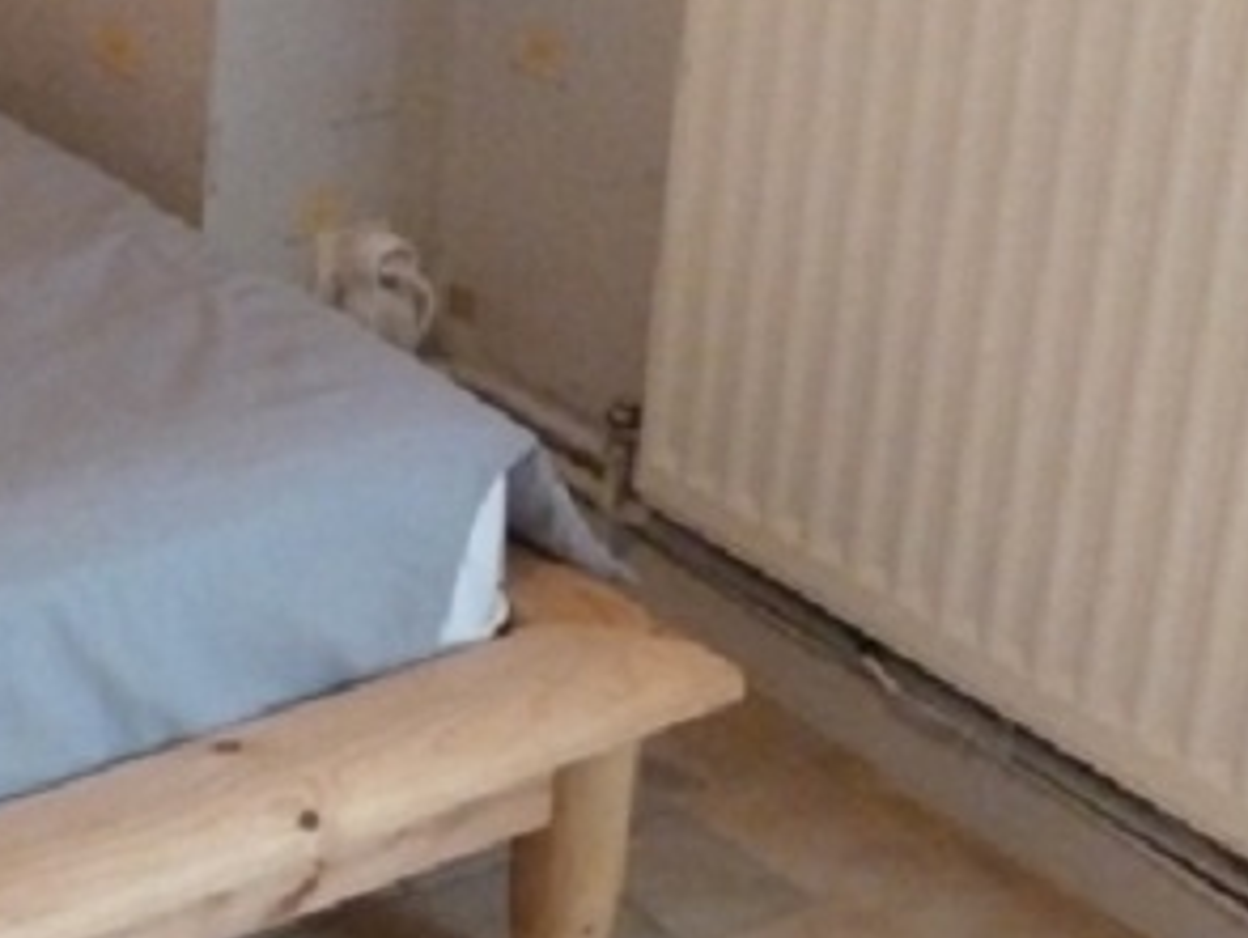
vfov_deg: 16.6
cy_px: -38
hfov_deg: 20.6
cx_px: -361
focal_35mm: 87
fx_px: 3139
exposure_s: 1/15
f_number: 3.3
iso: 640
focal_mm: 4.1
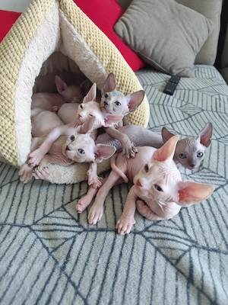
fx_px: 202
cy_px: 152
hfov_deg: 58.9
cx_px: 114
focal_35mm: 23
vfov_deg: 73.9
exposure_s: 1/25
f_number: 1.65
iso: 1250
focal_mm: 6.19
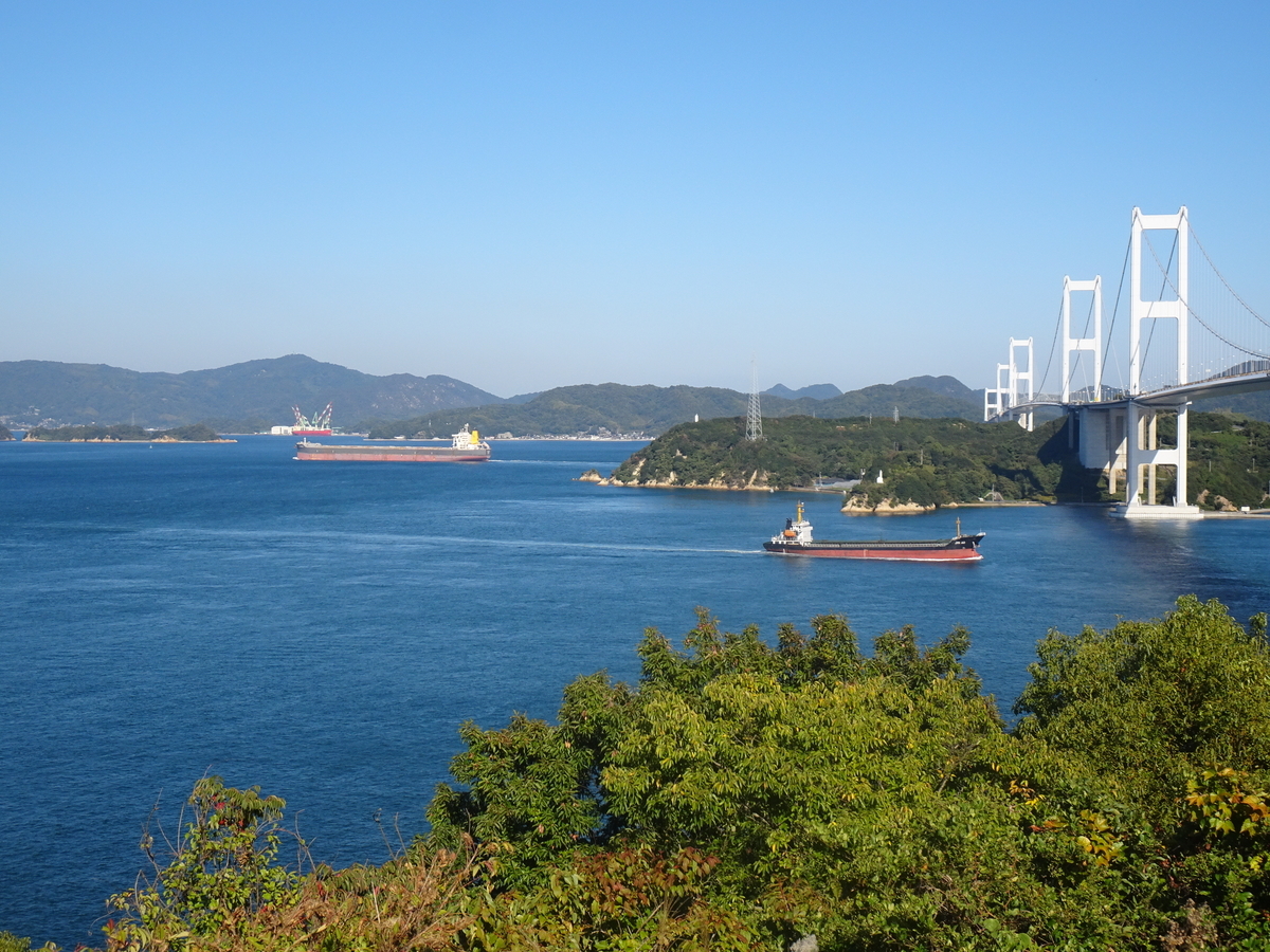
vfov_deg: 30.3
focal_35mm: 48
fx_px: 1761
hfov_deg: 39.7
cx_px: 635
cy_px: 476
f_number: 4.5
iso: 80
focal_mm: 8.18
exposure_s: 1/640
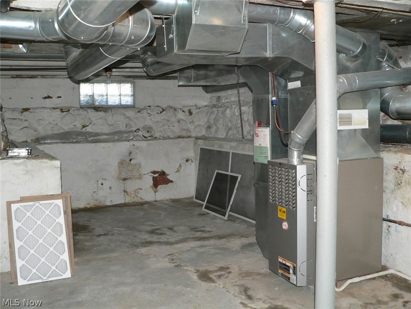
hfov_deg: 51.4
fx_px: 427
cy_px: 154
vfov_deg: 39.7
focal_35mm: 36
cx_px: 206
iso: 200
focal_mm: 6
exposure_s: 1/30
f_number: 2.8
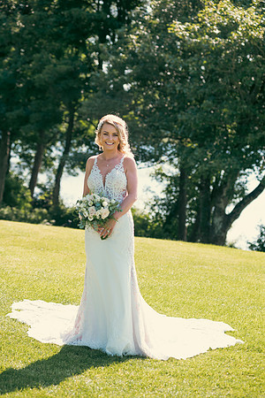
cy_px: 199
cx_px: 132
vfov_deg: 23.6
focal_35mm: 86
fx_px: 950
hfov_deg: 15.9
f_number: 3.5
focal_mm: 86
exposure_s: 1/250
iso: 100
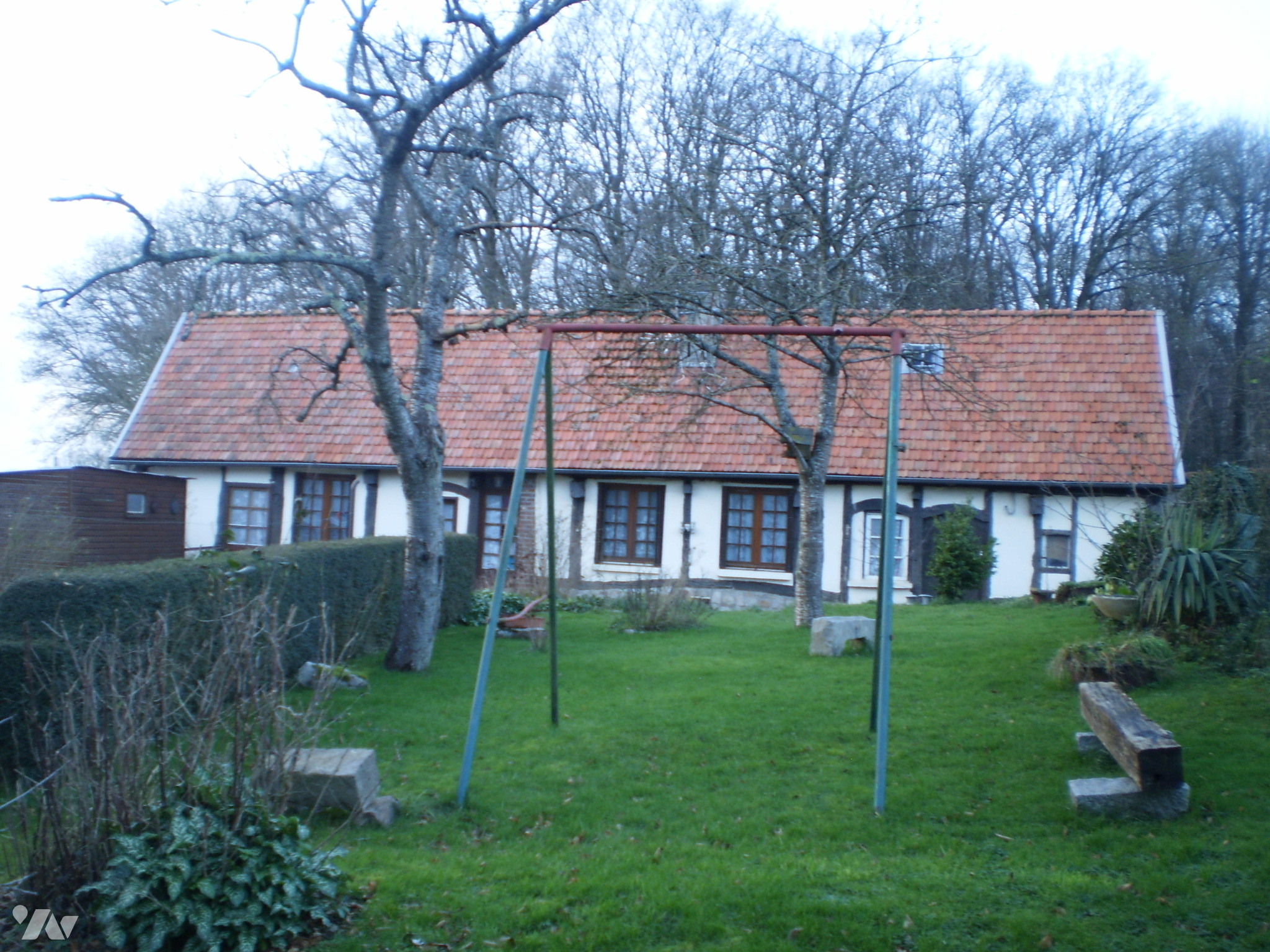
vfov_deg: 39.7
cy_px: 476
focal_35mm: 36
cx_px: 635
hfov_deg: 51.4
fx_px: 1321
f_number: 3.1
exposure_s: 1/30
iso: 64
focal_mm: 6.3
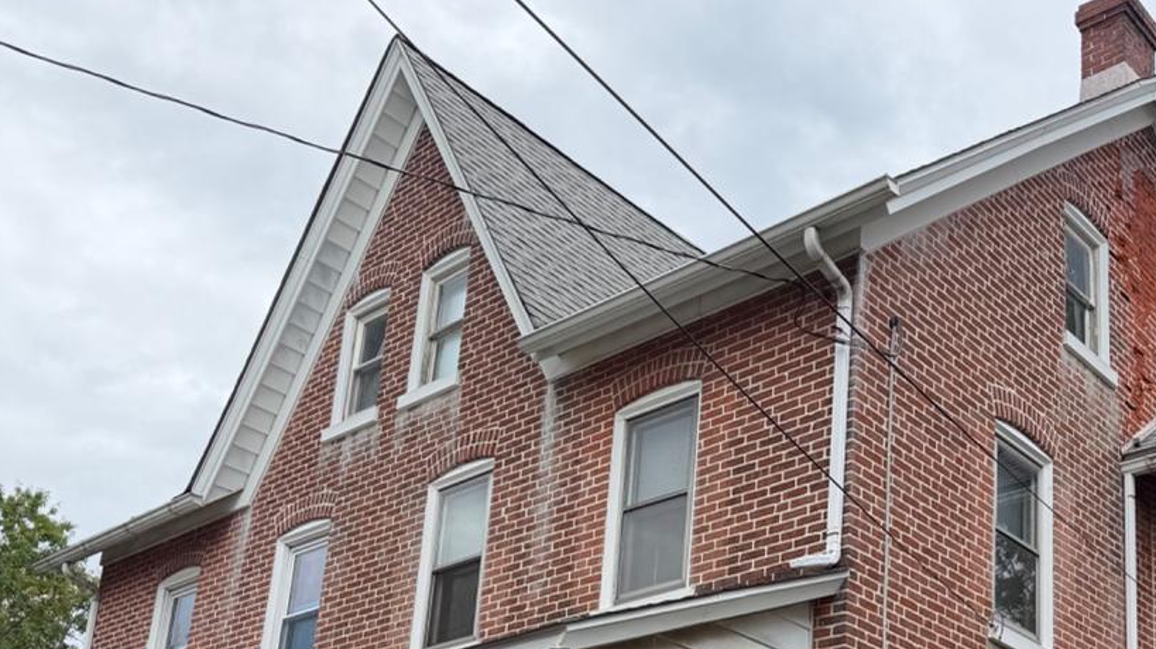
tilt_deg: +14.3
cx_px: 737
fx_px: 1410
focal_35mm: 46
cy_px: 683
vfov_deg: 24.5
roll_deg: -3.6
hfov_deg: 44.2
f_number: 1.78
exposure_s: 1/1727
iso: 80
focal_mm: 6.76
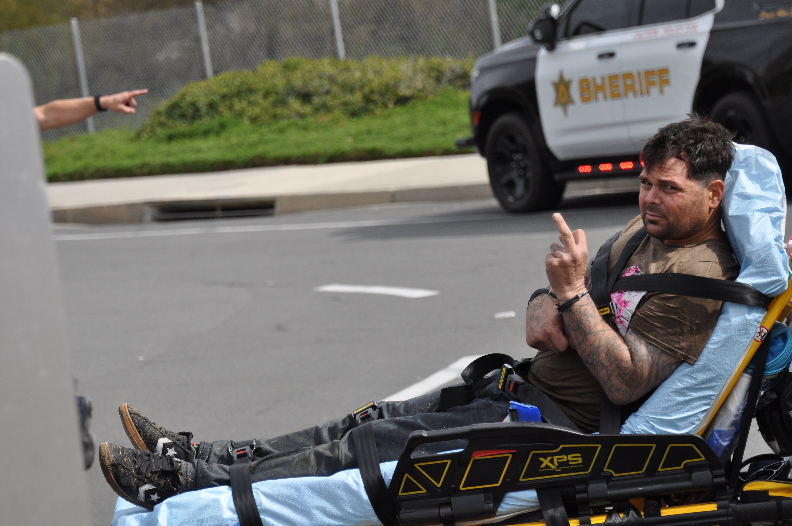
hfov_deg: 10.2
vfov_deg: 6.8
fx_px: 4450
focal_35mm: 202
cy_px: 263
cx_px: 396
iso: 400
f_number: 5.6
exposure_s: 1/1600
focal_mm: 135
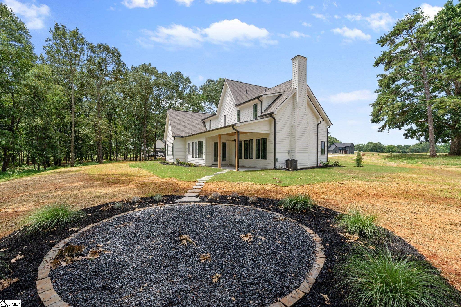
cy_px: 154
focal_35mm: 16
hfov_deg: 96.7
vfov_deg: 73.7
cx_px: 230
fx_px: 205
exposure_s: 1/800
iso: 250
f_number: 9
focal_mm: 16
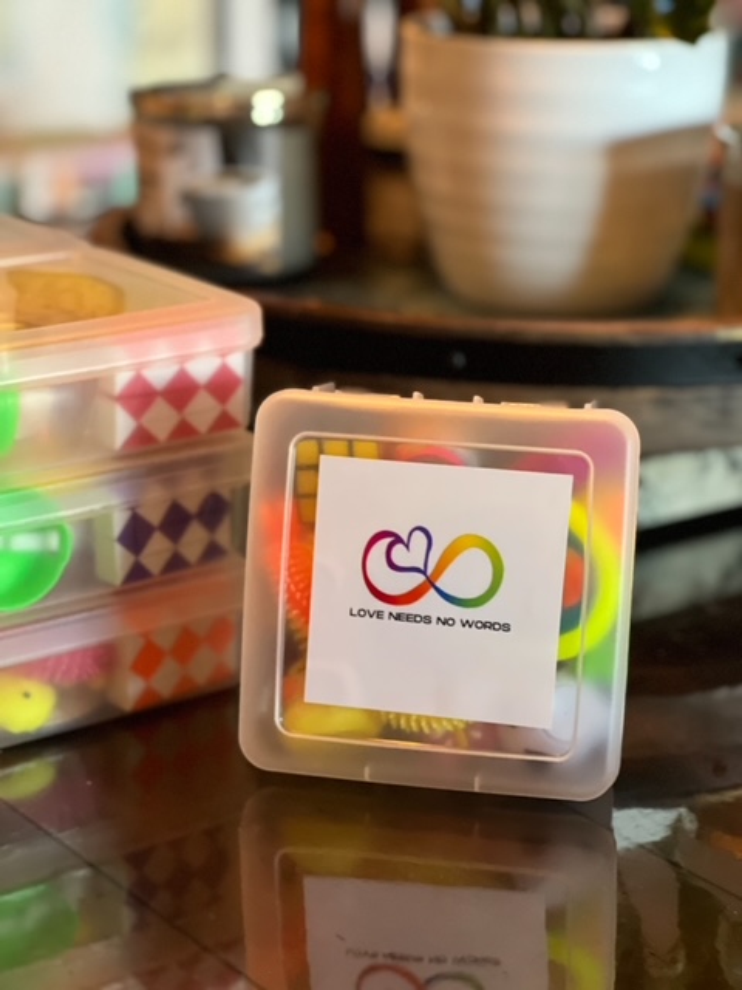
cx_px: 371
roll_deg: +0.0
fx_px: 2201
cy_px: 495
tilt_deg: -18.0
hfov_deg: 19.1
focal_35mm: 77
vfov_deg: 25.3
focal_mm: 9
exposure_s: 1/24
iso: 400
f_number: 2.8
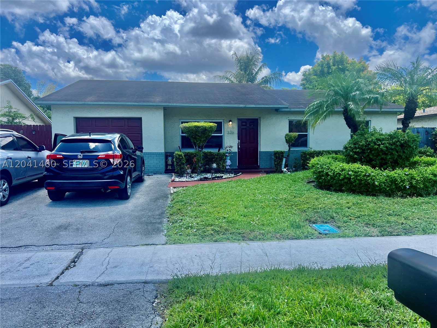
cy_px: 164
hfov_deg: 67.3
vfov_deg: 53.1
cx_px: 218
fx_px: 328
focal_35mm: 26
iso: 50
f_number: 1.5
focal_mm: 5.7
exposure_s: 1/2762
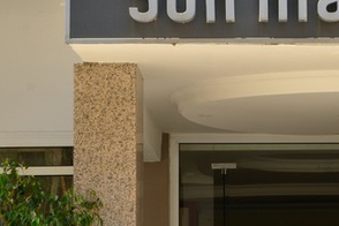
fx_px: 1591
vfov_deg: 8.1
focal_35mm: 169
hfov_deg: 12.1
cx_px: 273
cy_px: 97
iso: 100
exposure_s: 1/40
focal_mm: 46
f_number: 22
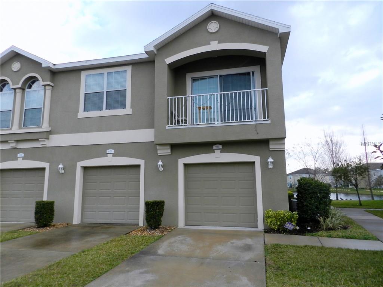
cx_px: 192
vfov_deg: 58.9
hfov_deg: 73.9
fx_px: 254
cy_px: 144
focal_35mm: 23
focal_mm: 4
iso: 160
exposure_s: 1/320
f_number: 3.4
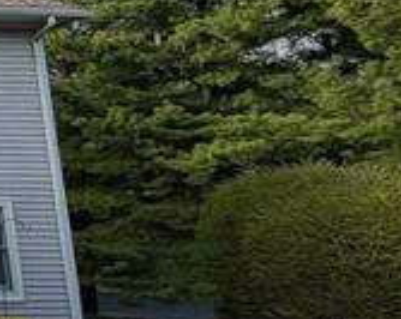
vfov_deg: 18.1
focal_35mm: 84
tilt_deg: +11.9
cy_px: 67
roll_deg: +0.0
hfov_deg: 13.4
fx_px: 995
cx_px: -651
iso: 40
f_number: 2.2
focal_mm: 2.22
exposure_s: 1/701
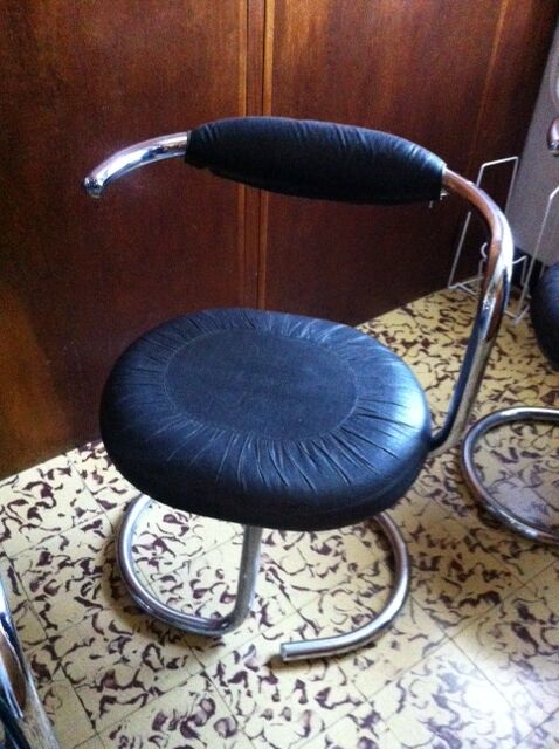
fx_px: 756
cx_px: 280
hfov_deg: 40.6
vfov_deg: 52.7
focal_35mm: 35
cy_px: 374
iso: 1000
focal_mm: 3.85
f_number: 2.8
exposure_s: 1/15
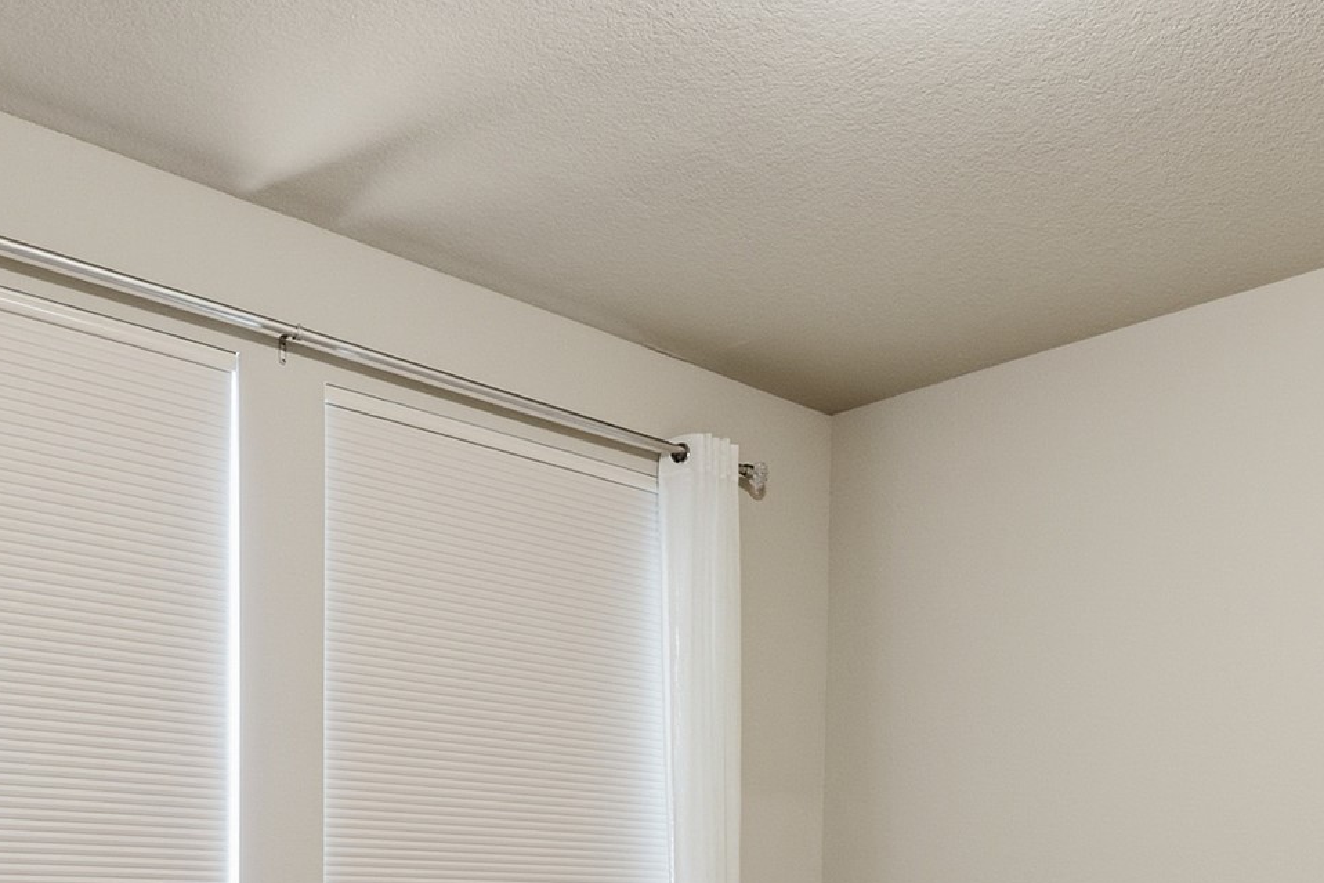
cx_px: 956
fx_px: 1251
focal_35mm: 34
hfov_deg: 53.8
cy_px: 908
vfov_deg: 34.8
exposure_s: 1/15
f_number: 8
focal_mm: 15
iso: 250
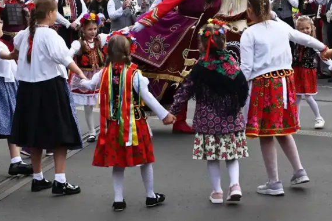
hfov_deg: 19.1
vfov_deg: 12.7
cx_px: 196
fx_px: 986
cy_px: 11
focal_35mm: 107
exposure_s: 1/800
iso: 1600
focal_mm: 51
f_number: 9
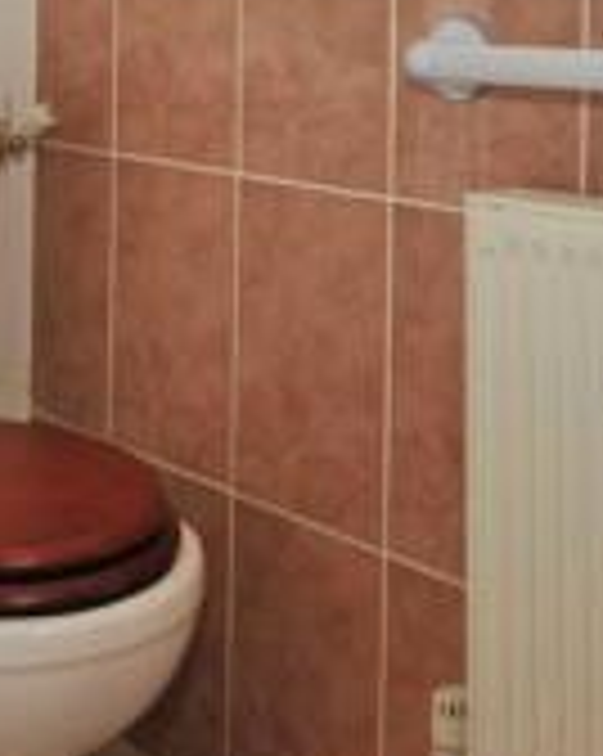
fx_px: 1475
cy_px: -68
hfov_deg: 23.1
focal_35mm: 66
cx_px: 351
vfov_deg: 26.6
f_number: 8
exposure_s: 1/13
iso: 400
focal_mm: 12
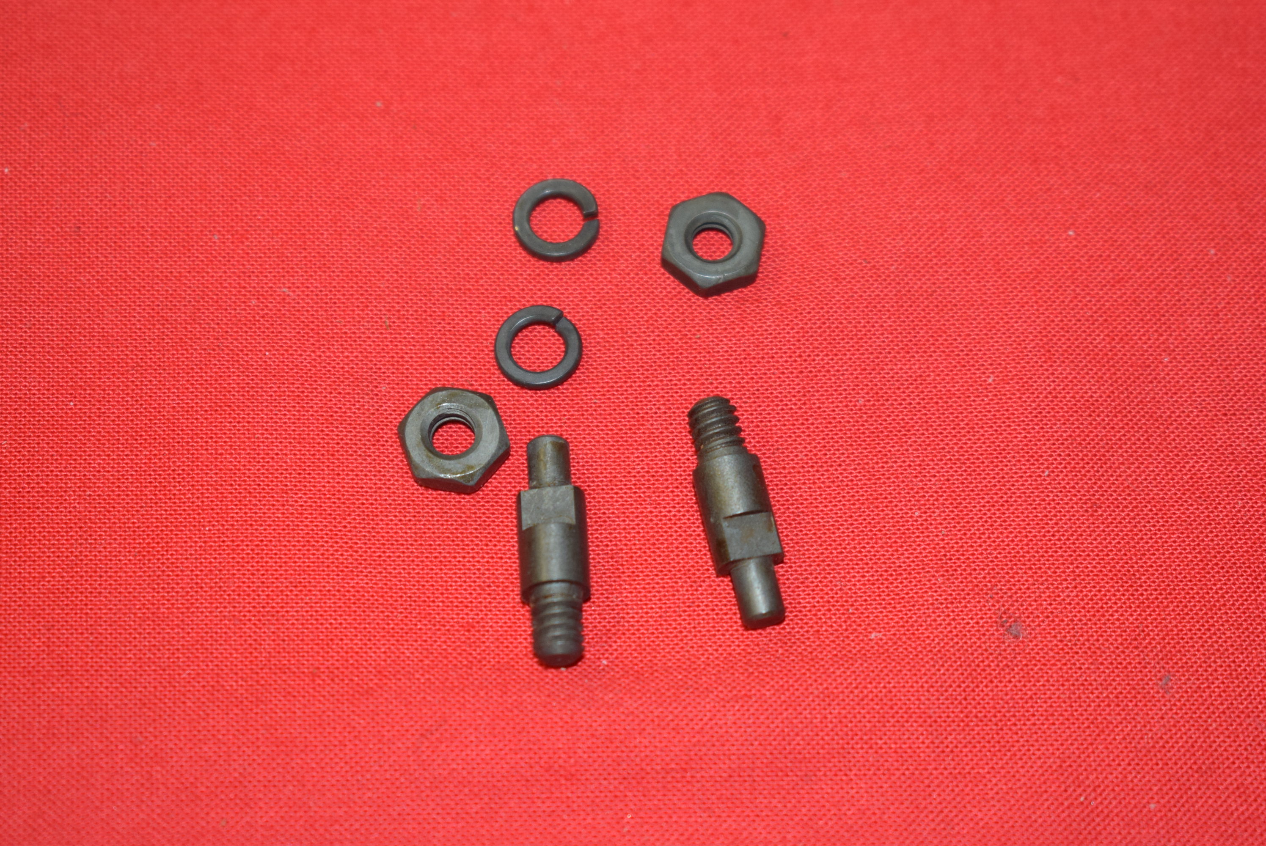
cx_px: 633
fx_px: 2903
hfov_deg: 24.6
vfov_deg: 16.6
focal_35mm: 82
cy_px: 423
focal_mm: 55
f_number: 5.6
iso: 800
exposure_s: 1/60
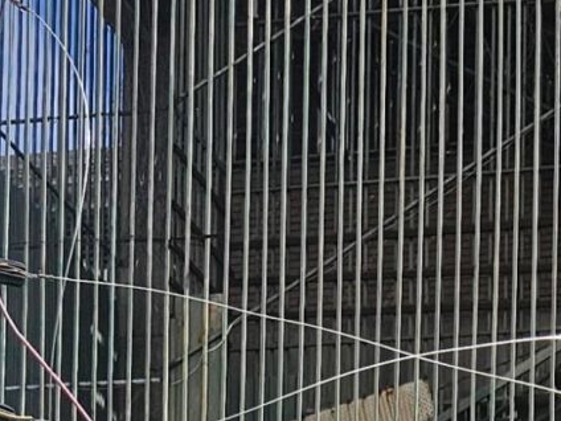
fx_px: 2253
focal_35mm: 139
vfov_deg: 9.1
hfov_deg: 14.0
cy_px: 1166
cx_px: 554
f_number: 1.8
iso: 25
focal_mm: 5.4
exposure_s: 1/2222
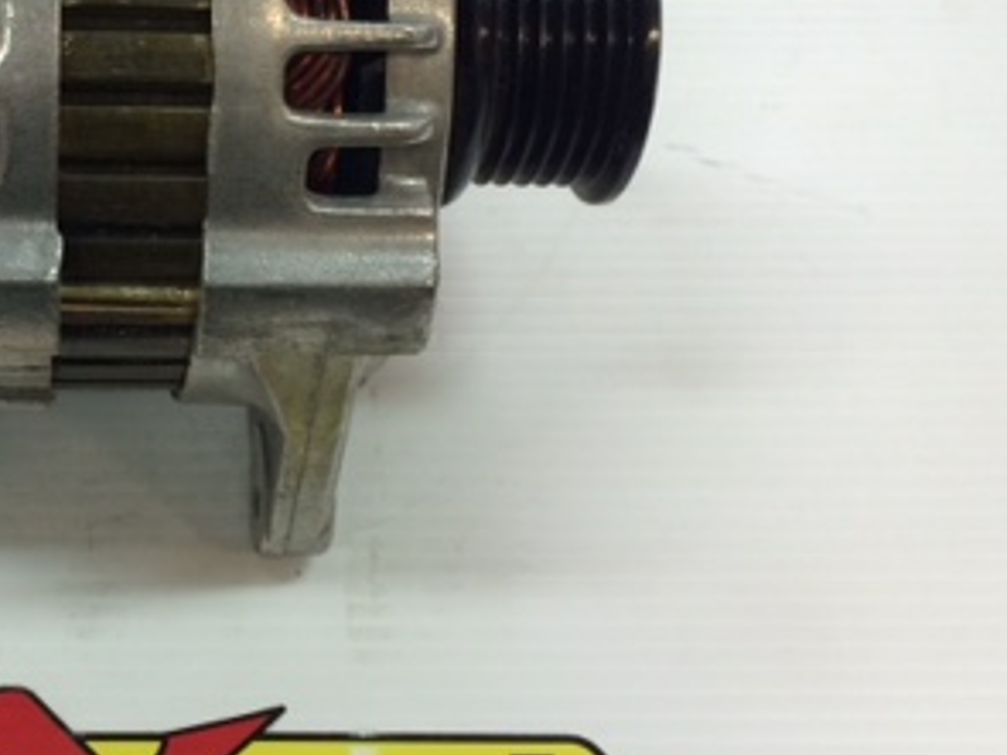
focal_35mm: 63
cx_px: 89
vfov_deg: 23.1
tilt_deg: -51.6
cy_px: 229
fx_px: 1832
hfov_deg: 29.4
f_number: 2.2
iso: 40
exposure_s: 1/33
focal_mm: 4.15
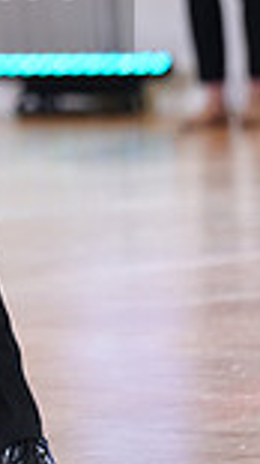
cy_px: -45
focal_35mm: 646
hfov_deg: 1.9
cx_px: -276
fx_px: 7931
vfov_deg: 3.3
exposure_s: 1/400
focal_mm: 165
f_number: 2.8
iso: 2000
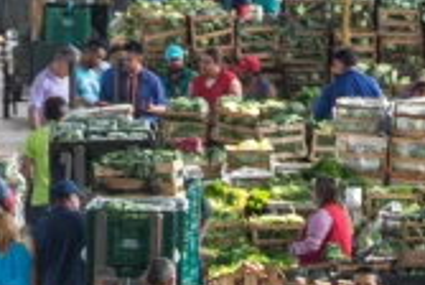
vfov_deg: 1.0
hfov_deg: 1.4
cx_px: -36
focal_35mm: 1435
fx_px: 16971
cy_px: 953
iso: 400
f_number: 7.1
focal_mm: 200
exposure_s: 1/160
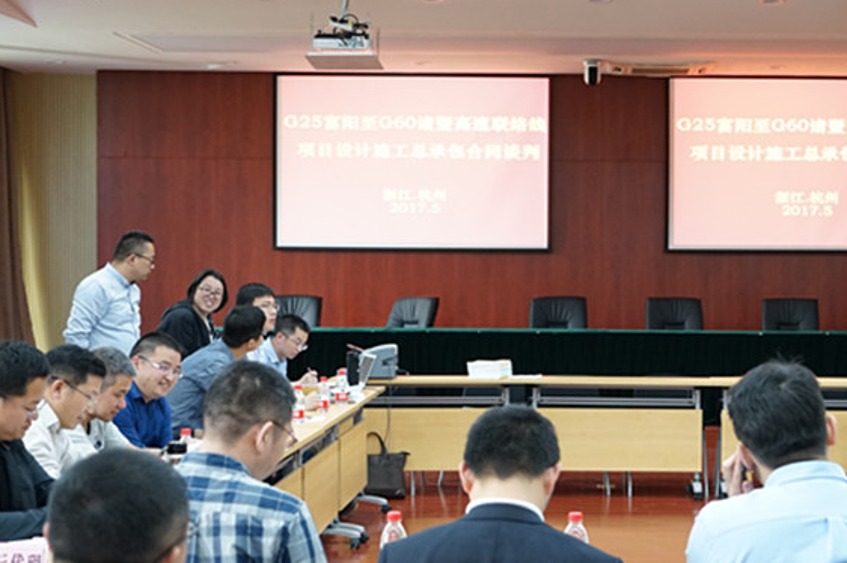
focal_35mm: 70
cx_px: 610
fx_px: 1646
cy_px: 318
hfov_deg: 28.5
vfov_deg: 19.4
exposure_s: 1/60
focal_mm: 41
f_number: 4
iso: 2000
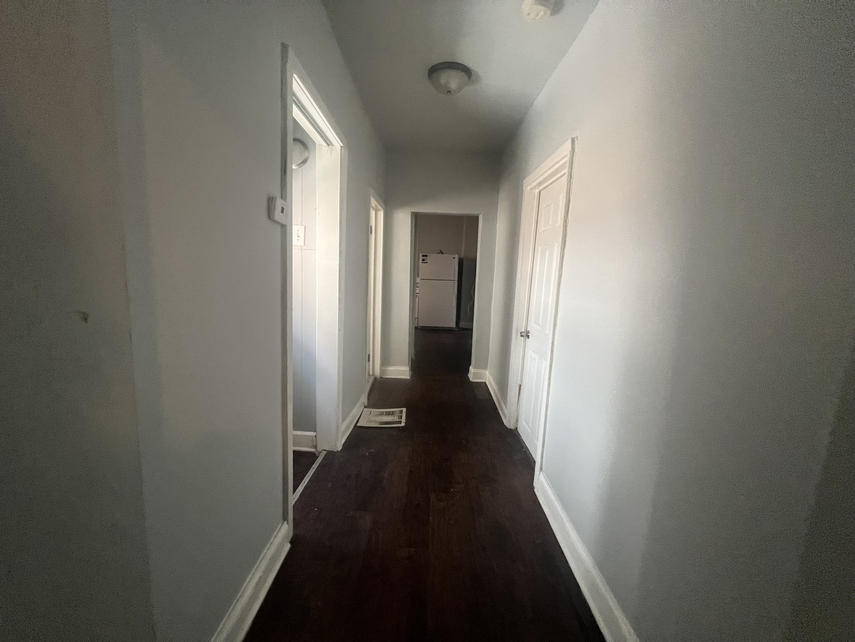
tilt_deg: -8.6
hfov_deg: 106.2
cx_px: 428
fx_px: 321
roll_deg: -2.9
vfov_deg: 89.9
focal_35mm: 13
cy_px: 321
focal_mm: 1.57
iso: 320
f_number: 1.8
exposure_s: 1/60
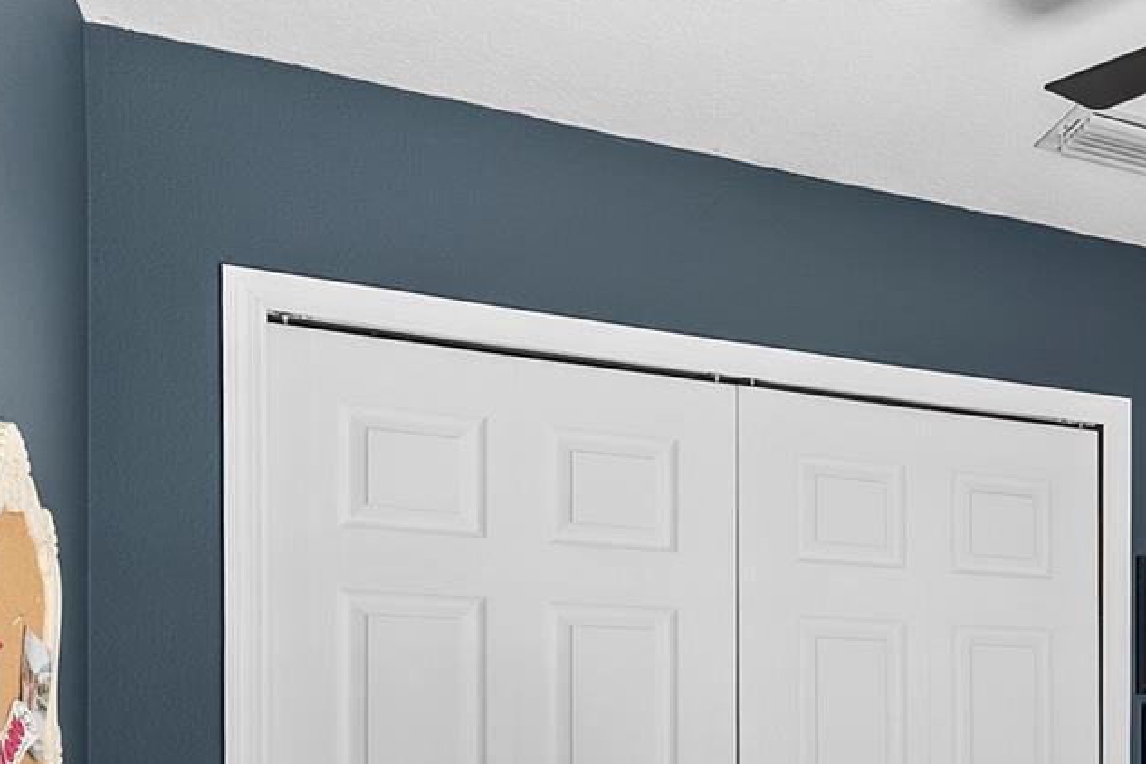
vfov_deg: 29.0
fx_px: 1369
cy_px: 780
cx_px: 1162
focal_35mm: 43
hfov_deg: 39.7
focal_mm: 17
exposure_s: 1/8
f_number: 8
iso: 400
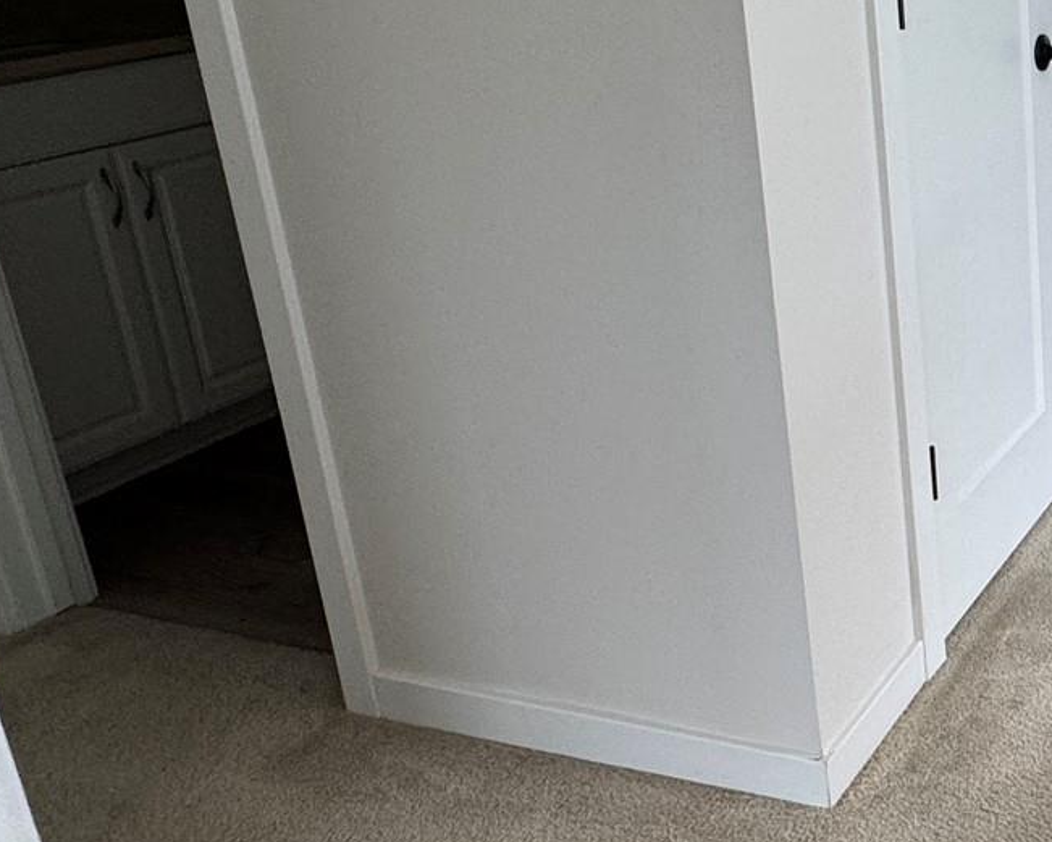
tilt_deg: -17.9
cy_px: 244
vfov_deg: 34.4
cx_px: 1194
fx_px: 1339
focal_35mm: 43
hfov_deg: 35.7
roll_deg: +0.1
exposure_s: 1/120
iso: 160
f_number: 2.2
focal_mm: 2.22
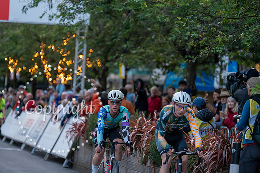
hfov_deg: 11.9
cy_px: 86
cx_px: 130
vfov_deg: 7.9
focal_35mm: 173
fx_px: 1250
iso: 3200
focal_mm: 173
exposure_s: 1/1000
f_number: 2.8
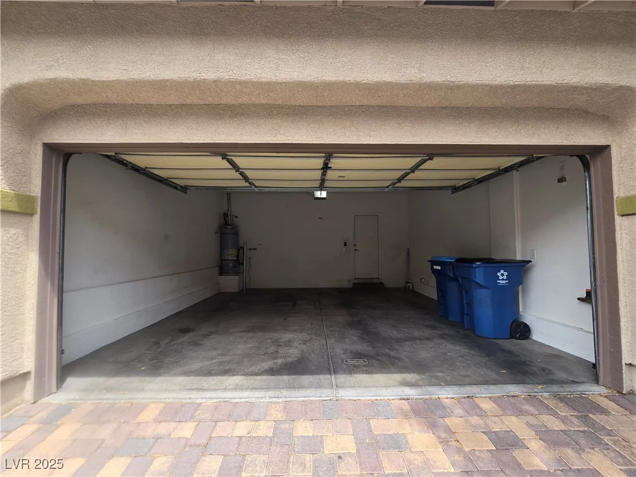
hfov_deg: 106.2
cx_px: 318
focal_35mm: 13
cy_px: 238
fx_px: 239
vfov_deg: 89.9
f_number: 2.2
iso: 50
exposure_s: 1/369
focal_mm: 2.2
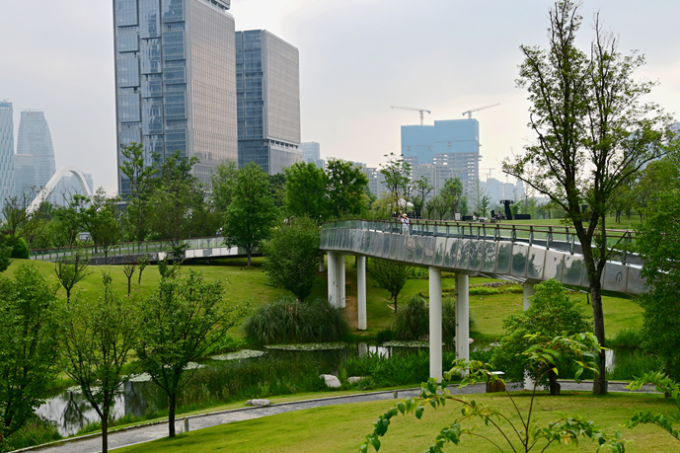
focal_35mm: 54
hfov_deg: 36.6
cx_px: 248
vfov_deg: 25.0
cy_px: 271
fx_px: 1020
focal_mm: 31
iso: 100
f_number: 8
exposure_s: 1/125
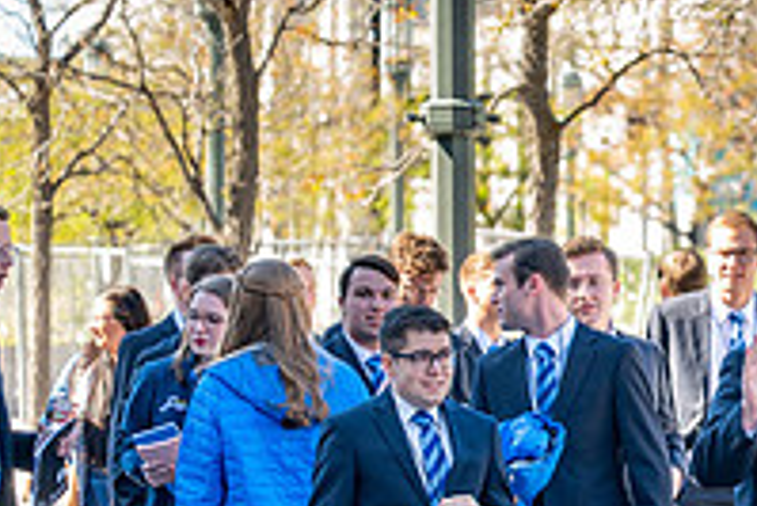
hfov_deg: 9.5
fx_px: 4524
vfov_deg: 6.4
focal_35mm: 215
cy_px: 446
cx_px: 876
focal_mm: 70
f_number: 2.8
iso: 250
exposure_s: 1/500
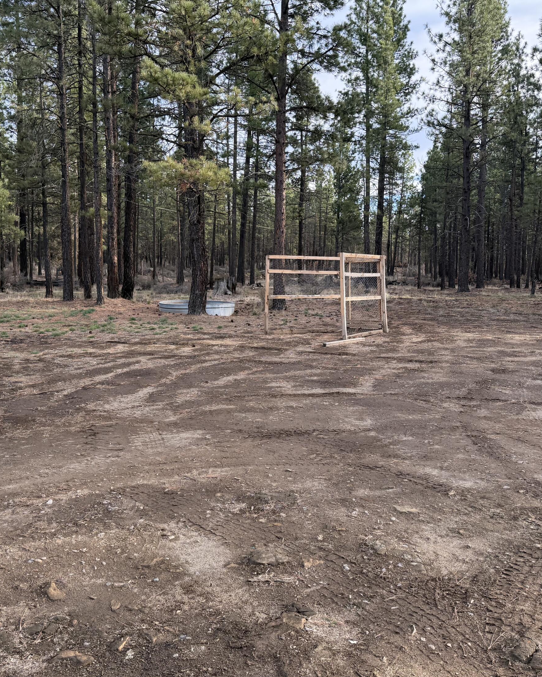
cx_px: 248
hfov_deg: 45.8
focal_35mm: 32
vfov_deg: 55.7
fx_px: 642
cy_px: 332
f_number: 1.78
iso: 100
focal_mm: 6.76
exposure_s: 1/665
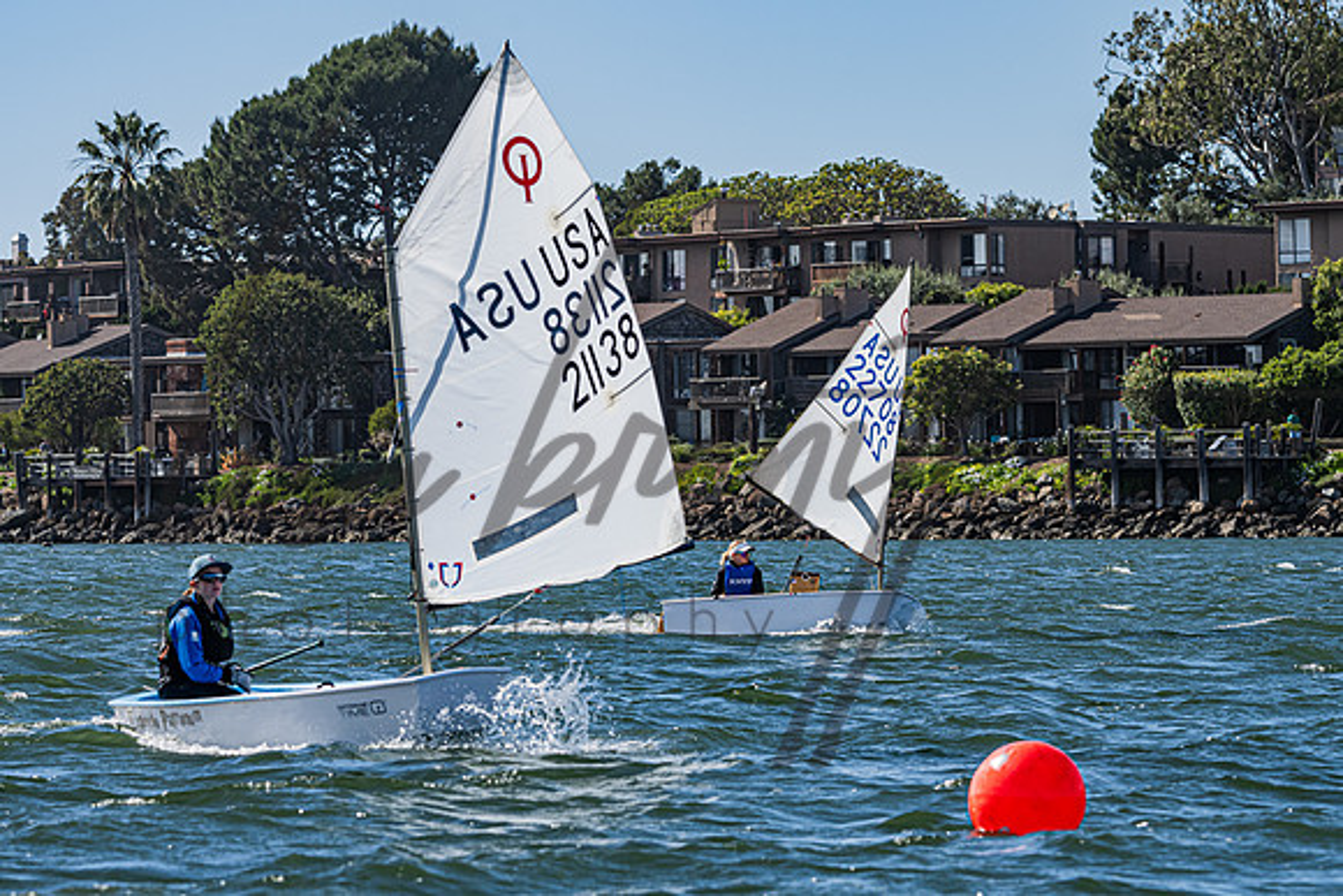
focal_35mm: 185
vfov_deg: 7.4
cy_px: 453
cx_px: 725
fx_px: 6913
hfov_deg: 11.1
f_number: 8
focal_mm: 155
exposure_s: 1/1000
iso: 320
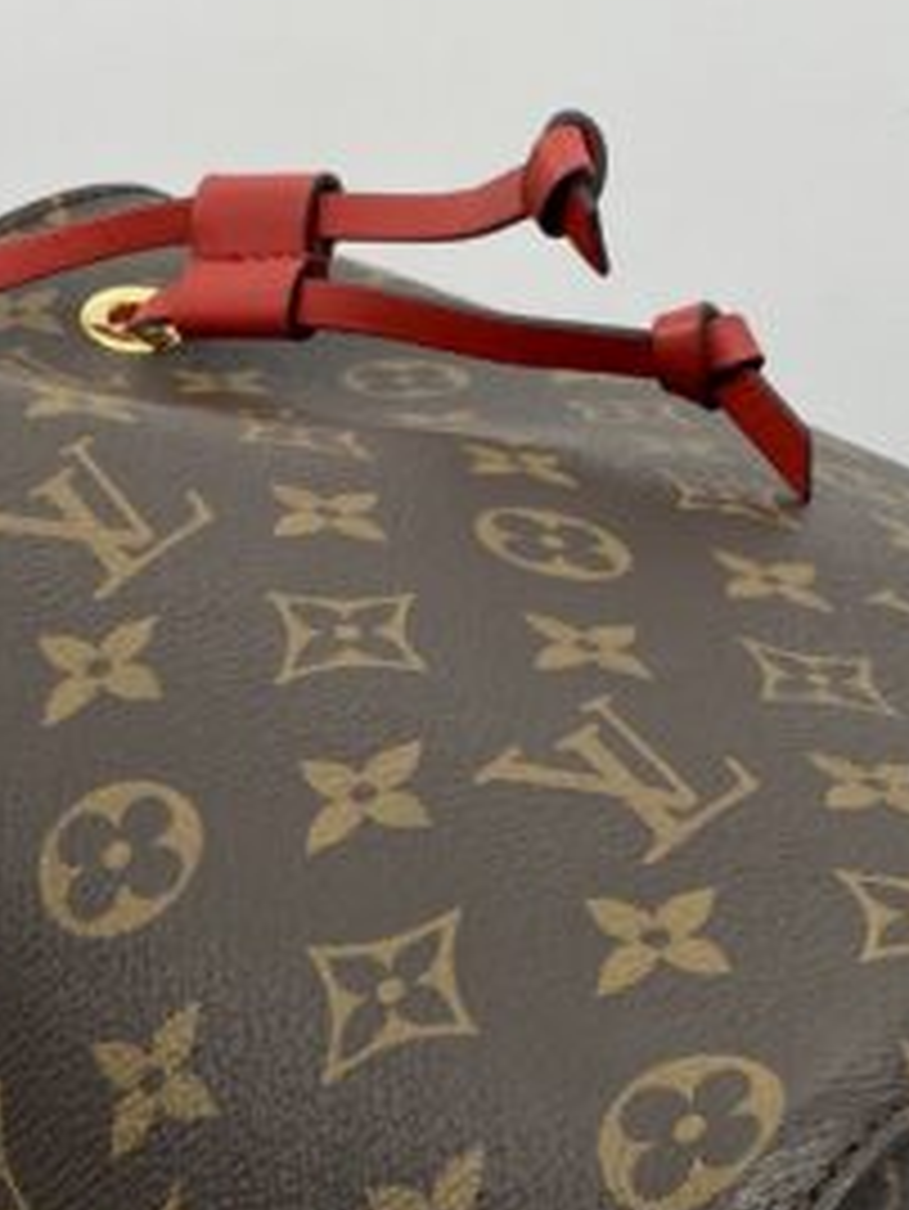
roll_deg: -0.6
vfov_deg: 19.4
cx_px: 454
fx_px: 3464
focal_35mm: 99
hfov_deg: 15.0
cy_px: 1152
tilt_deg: -23.8
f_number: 1.8
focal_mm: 4.25
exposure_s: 1/149
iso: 32
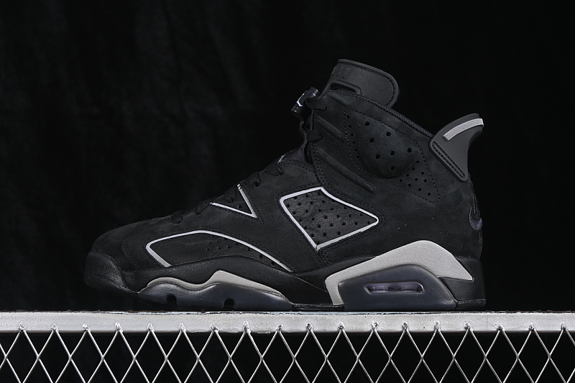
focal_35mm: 75
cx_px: 288
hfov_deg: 27.0
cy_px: 192
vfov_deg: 18.2
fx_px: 1198
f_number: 6.3
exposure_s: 1/50
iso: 160
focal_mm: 50
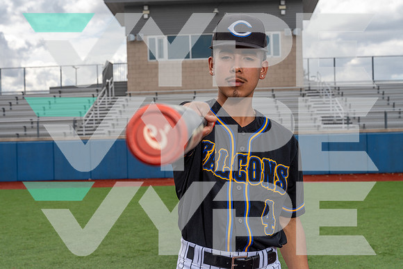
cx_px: 202
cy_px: 134
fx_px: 582
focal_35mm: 52
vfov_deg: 26.0
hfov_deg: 38.2
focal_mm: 52
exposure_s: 1/250
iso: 100
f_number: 8
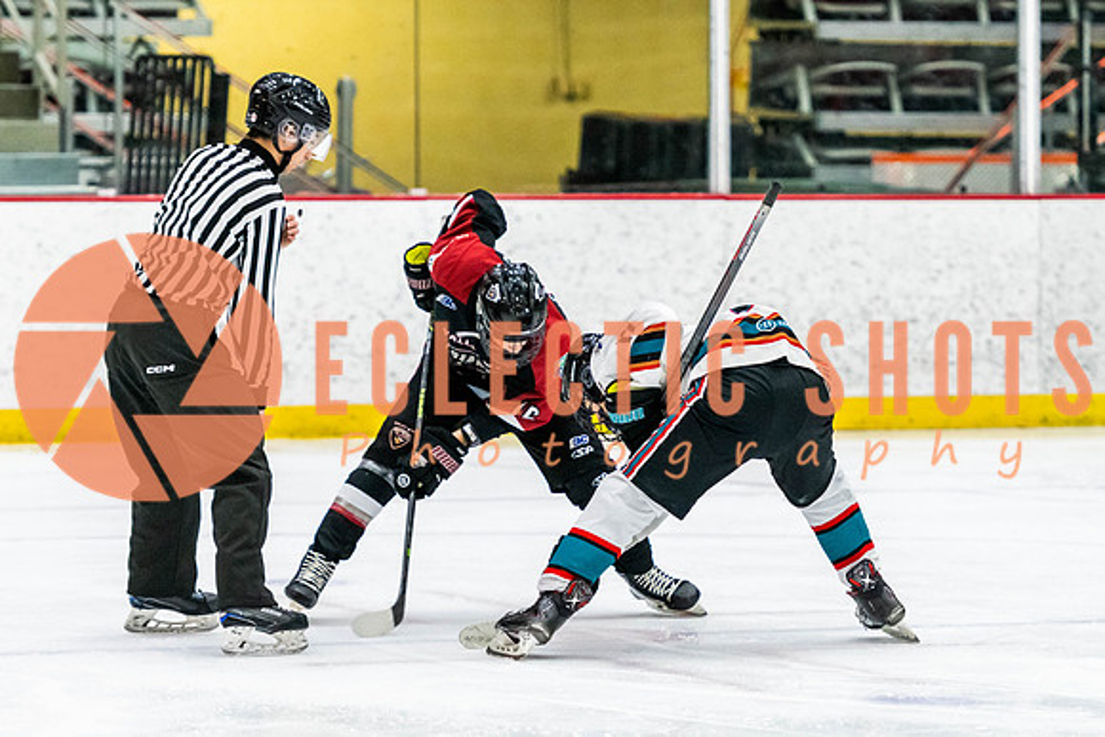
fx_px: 7124
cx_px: 672
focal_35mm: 232
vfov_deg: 5.9
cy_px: 432
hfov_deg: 8.9
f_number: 2.8
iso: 2800
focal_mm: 145
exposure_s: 1/640
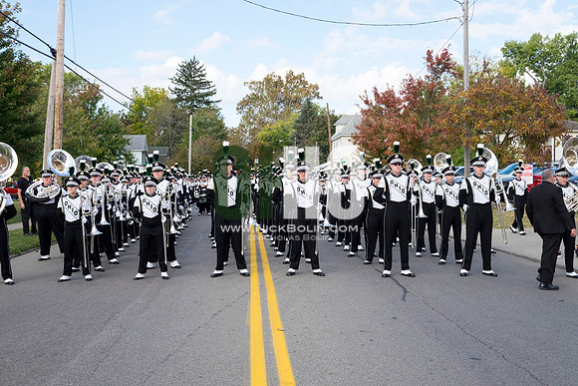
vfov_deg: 32.6
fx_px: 658
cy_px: 193
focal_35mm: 41
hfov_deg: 47.4
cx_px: 289
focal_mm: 27
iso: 400
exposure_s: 1/320
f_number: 7.1
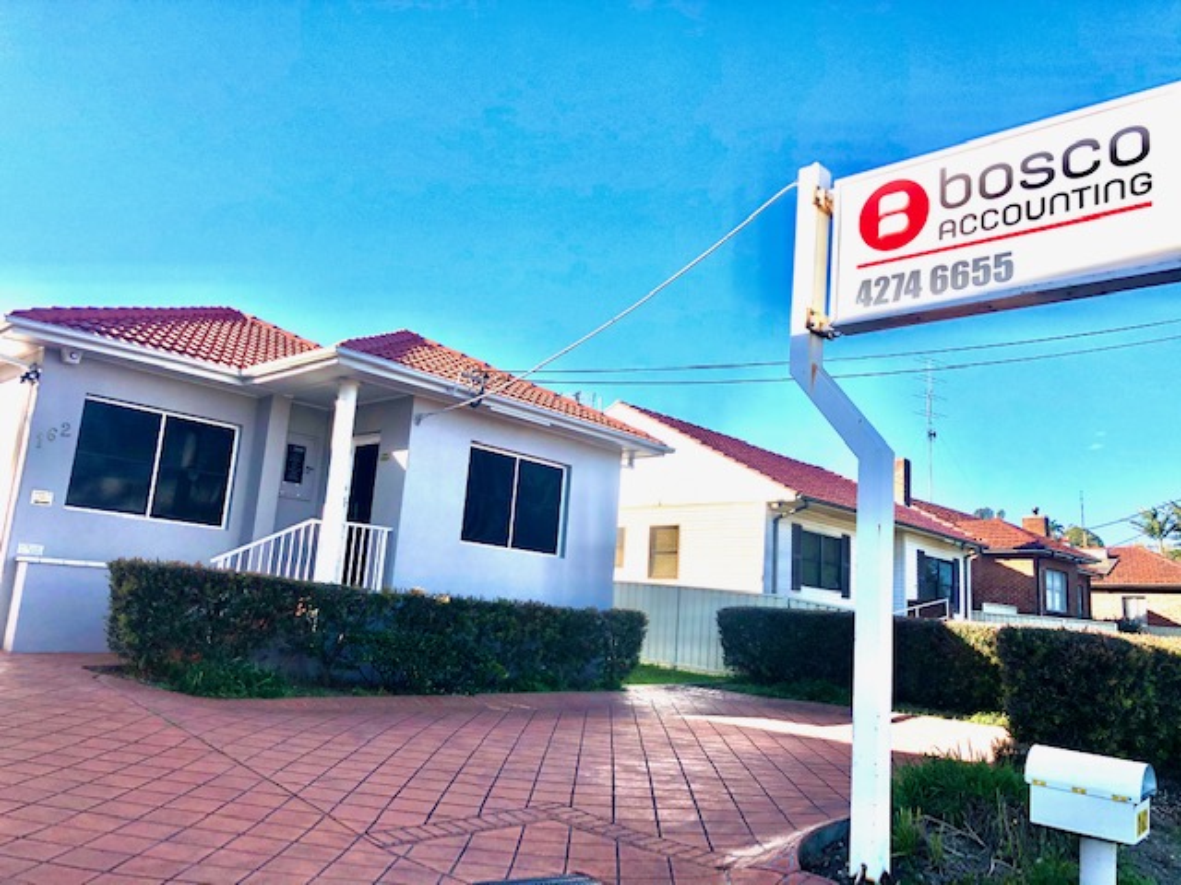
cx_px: 590
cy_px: 442
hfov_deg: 63.4
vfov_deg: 49.7
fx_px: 955
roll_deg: -3.6
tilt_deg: +11.1
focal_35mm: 28
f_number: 1.8
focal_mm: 4
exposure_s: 1/1297
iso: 20
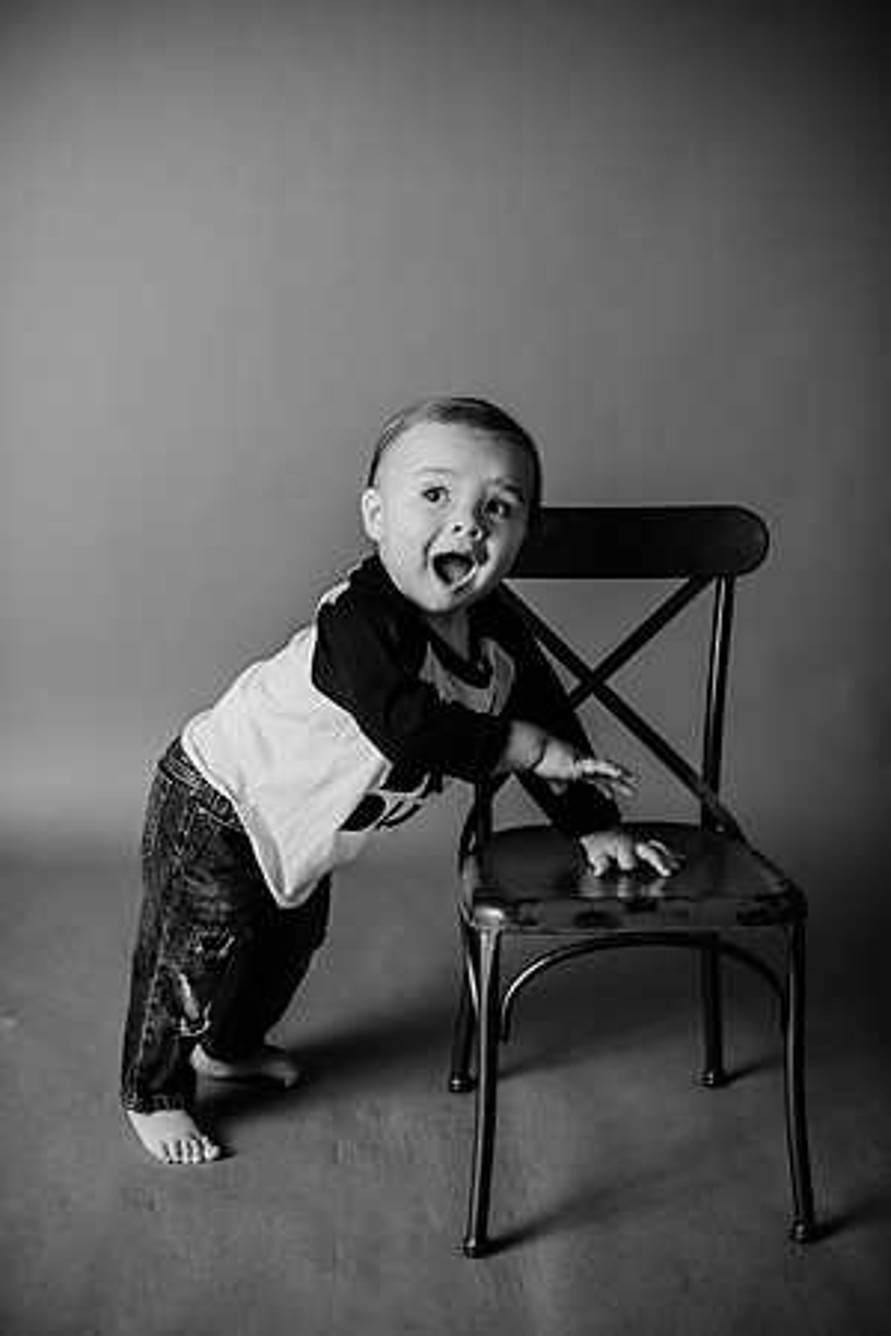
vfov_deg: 39.6
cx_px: 446
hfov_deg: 27.0
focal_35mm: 50
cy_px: 668
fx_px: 1856
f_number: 2.2
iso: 100
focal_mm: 50
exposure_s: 1/160
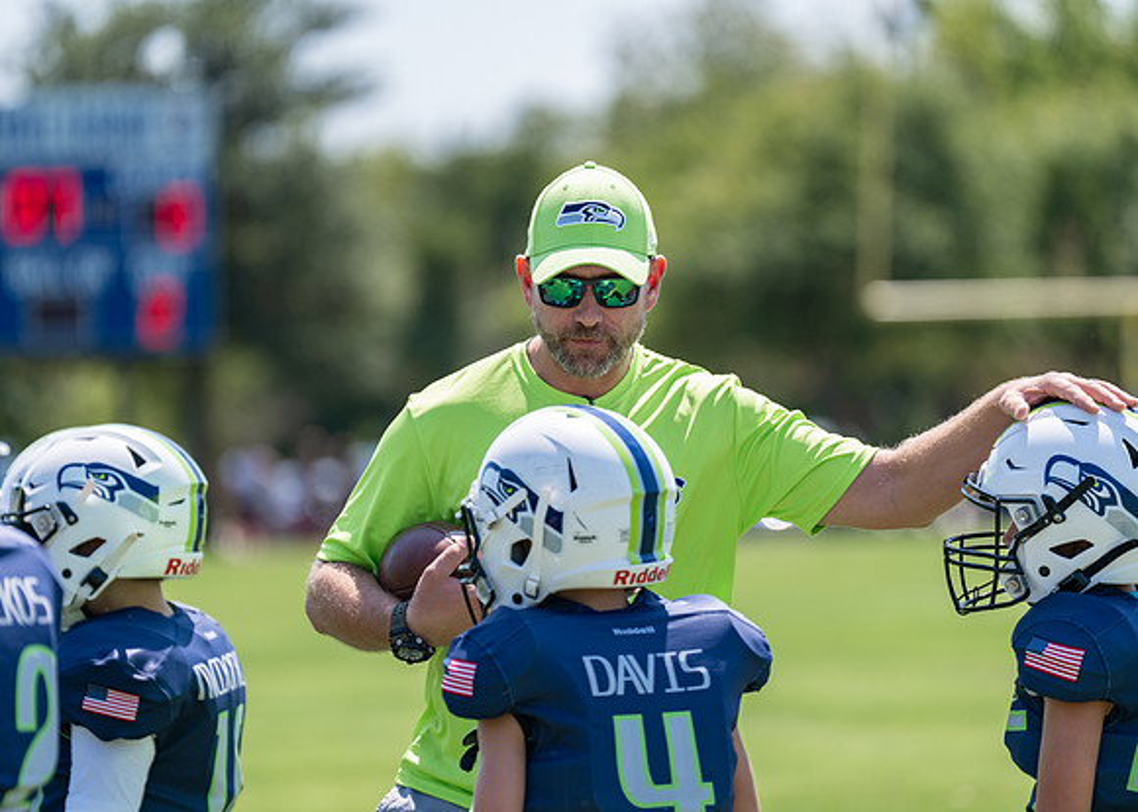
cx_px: 569
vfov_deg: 6.6
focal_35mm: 216
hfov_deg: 9.3
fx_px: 6993
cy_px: 406
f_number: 3.2
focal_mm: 200
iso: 100
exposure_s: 1/1000
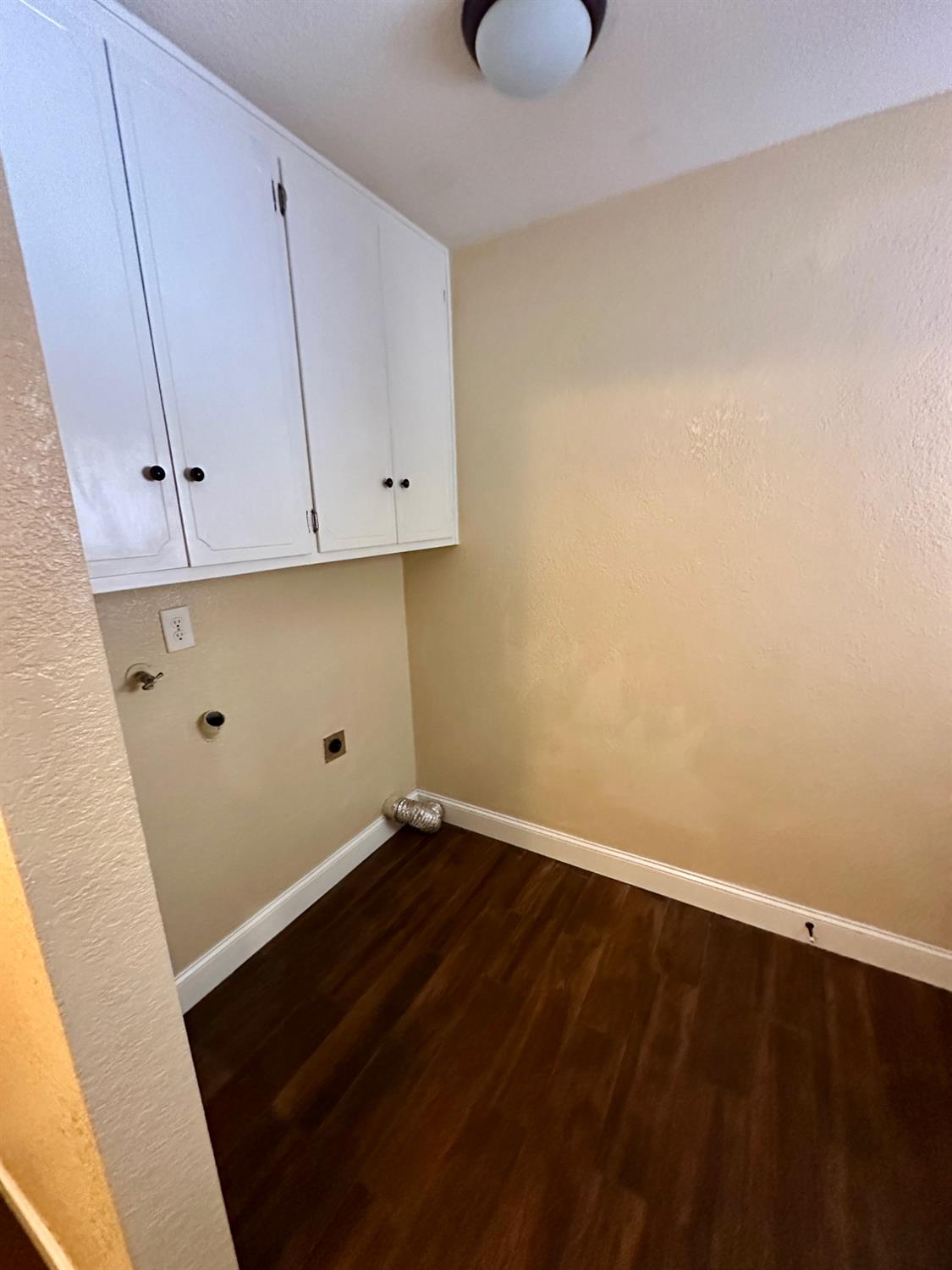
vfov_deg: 102.1
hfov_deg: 85.7
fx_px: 513
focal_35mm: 14
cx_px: 476
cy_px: 635
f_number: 2.2
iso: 800
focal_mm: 2.22
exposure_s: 1/60
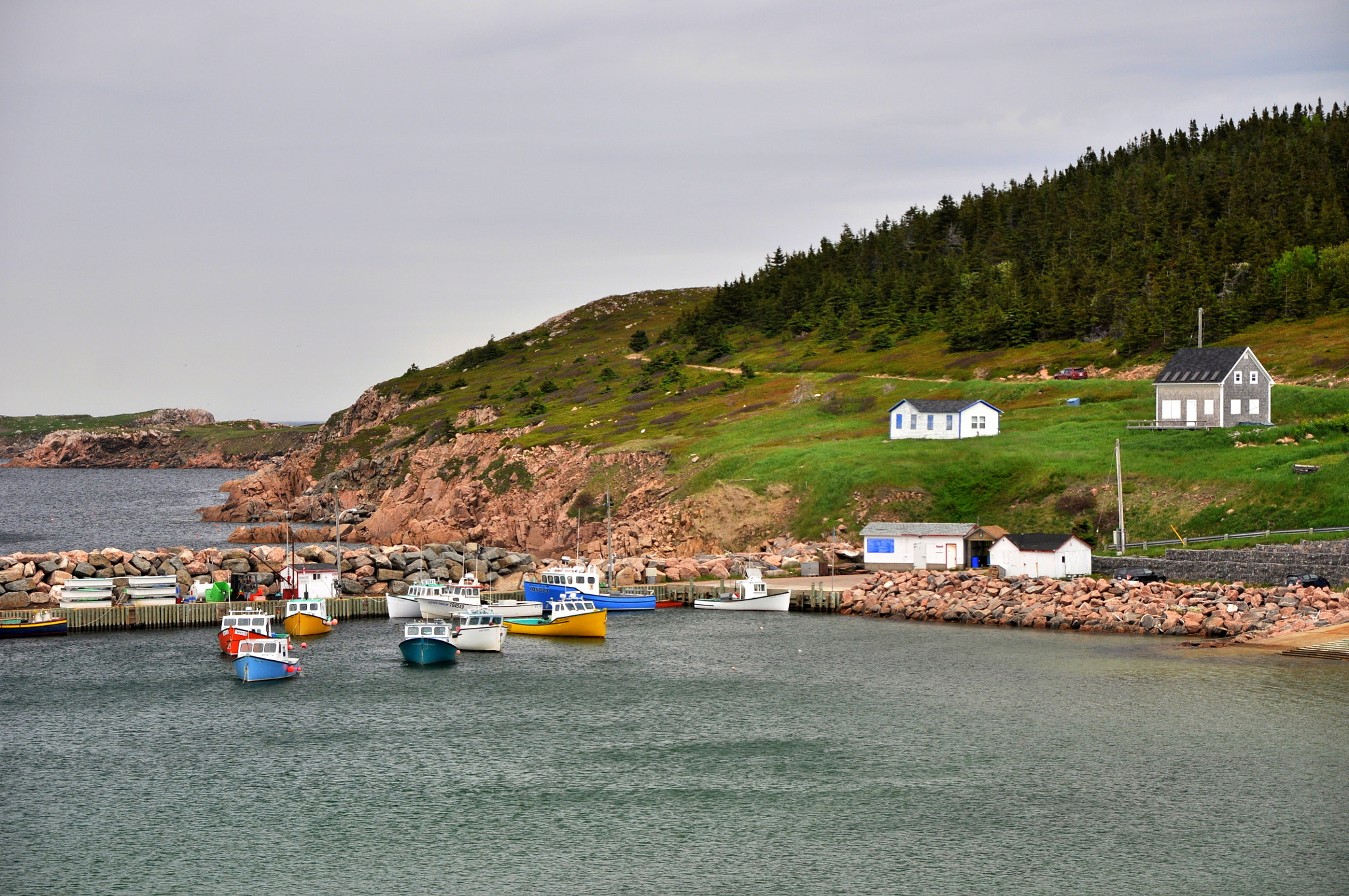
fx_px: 3930
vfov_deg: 13.0
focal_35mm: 105
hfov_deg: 19.5
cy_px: 448
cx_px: 674
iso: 200
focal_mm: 70
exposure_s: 1/320
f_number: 4.5
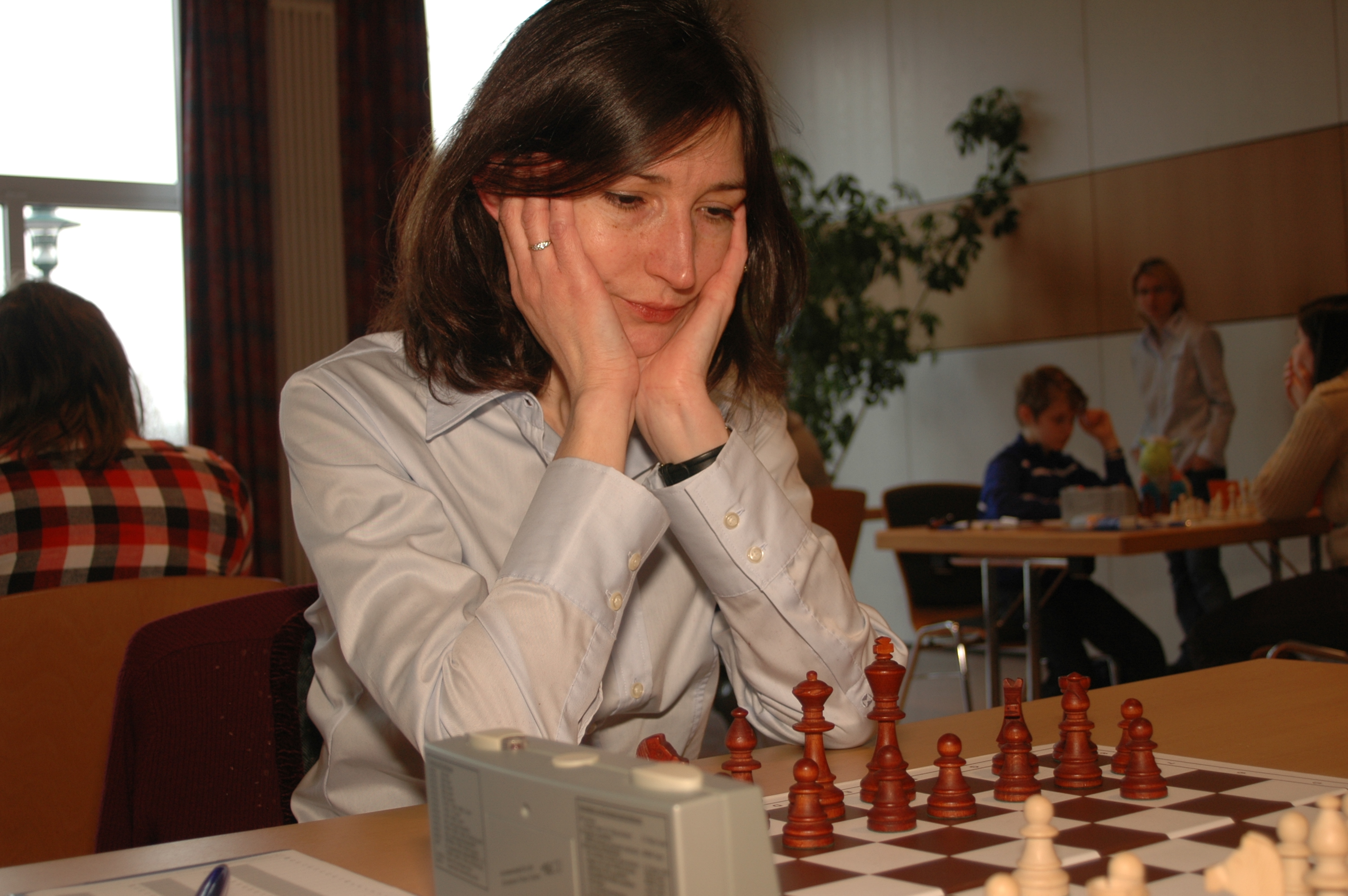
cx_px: 674
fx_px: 1796
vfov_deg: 28.0
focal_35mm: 48
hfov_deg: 41.1
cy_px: 448
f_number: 4.8
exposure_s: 1/60
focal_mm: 32
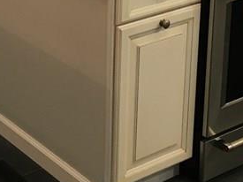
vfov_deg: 13.1
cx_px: 18
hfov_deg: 17.9
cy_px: -65
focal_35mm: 108
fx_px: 758
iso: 80
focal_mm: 4.15
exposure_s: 1/30
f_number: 2.2
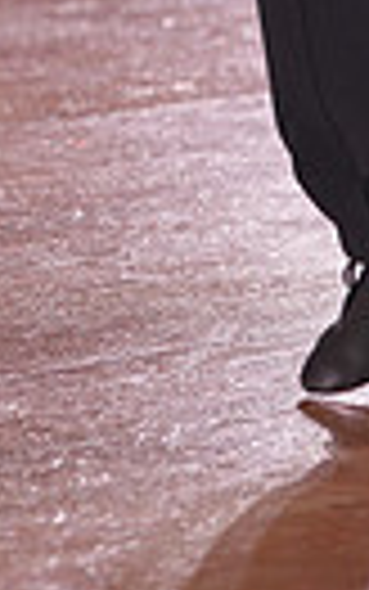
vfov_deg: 3.8
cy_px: -698
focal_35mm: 545
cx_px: -376
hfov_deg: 2.4
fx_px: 8760
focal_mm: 121
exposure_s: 1/400
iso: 1250
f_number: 4
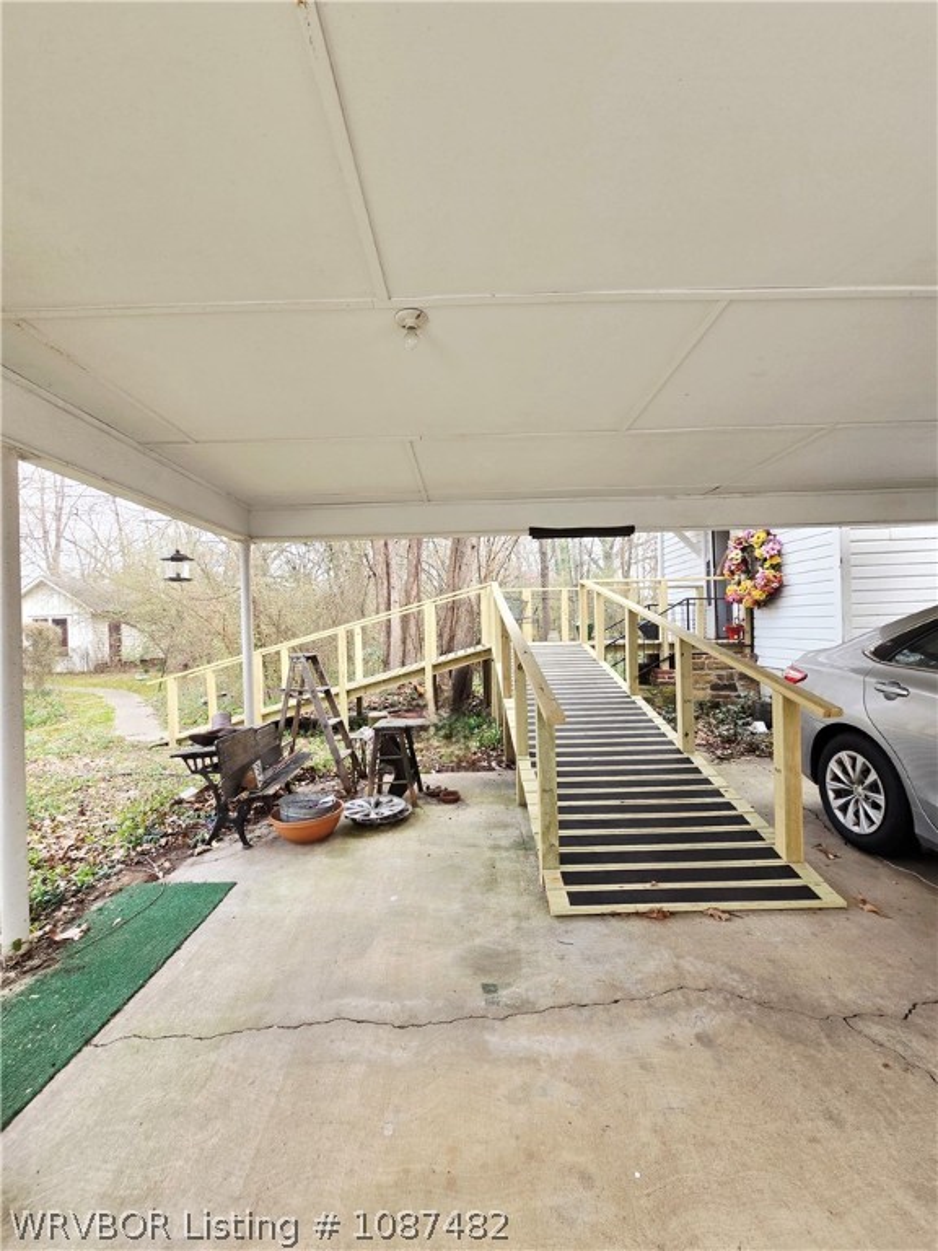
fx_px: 470
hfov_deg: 89.9
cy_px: 626
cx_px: 469
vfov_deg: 106.2
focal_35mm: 13
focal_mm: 2.2
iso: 50
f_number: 2.2
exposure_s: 1/130
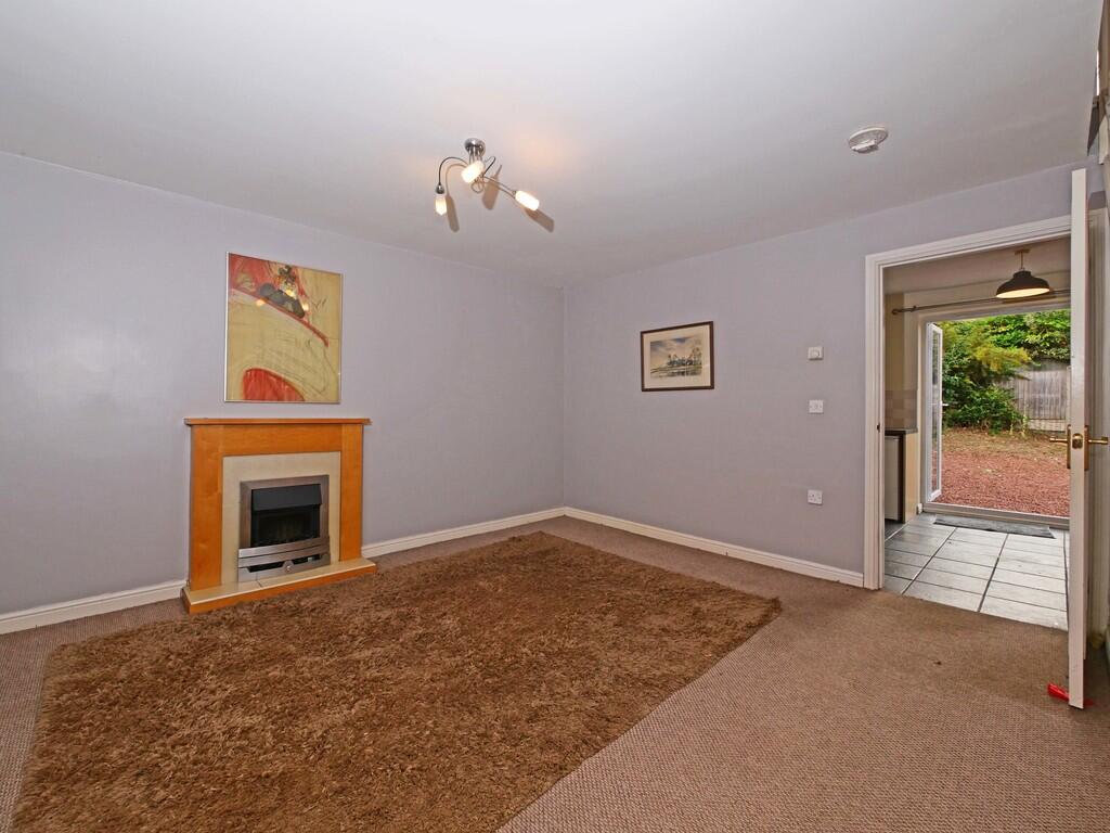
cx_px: 555
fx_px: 449
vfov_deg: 85.7
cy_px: 416
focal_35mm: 14
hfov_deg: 102.1
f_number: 8
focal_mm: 7
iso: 400
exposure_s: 1/60
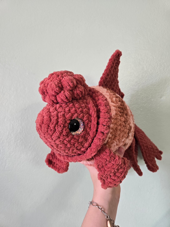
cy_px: 114
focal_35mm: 23
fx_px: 151
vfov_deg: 73.9
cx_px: 85
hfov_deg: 58.9
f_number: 1.8
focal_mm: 5.4
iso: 250
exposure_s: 1/120
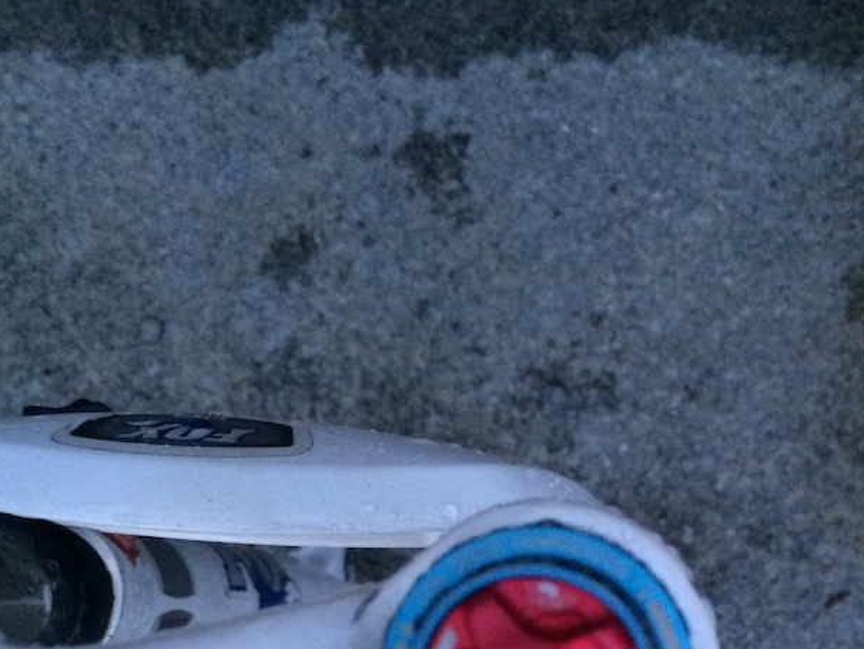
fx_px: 1224
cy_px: 628
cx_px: 496
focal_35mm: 49
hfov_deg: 38.8
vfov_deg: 28.1
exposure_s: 1/30
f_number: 2.2
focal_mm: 4.15
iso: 320
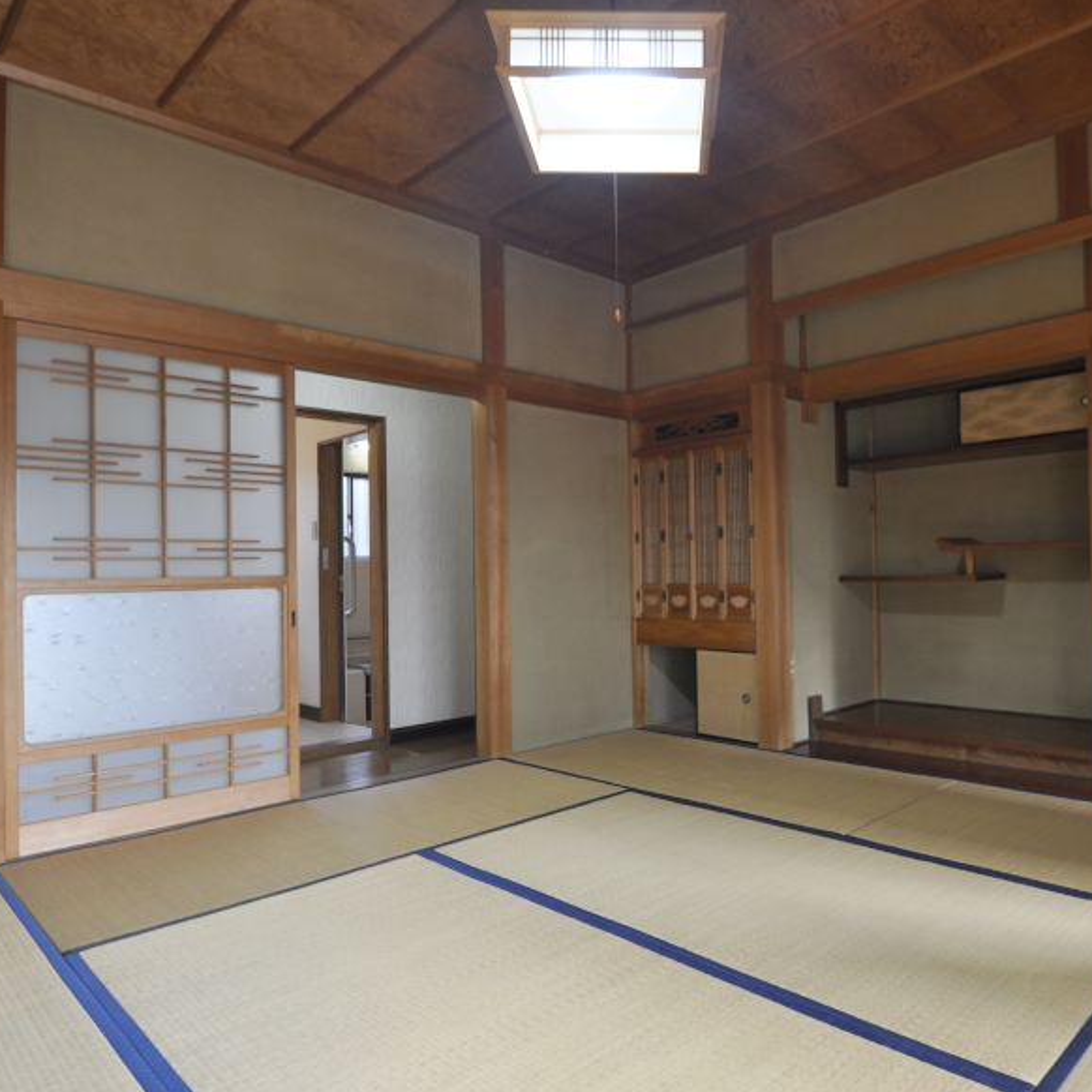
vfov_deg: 70.5
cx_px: 696
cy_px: 546
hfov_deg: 69.1
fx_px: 773
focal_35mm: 22
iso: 400
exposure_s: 1/80
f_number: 4.5
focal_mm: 11
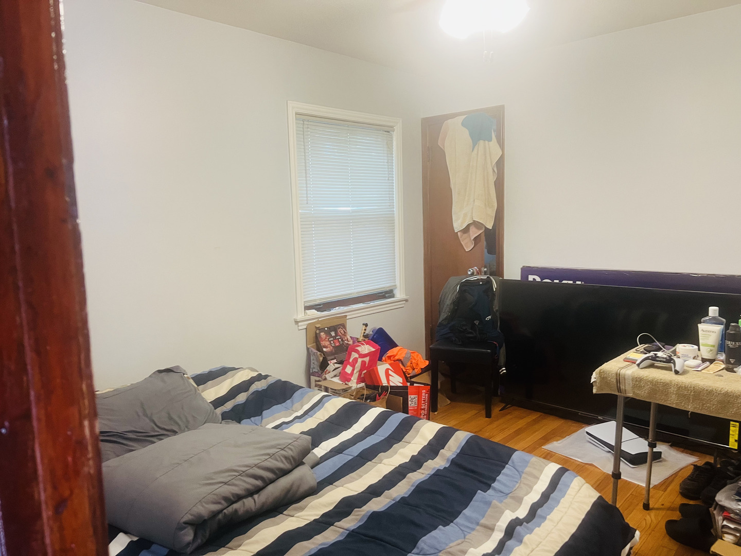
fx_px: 557
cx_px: 370
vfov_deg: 53.1
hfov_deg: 67.3
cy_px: 278
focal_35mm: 26
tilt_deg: -7.5
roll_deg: +1.0
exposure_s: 1/60
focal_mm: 5.7
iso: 160
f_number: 1.5
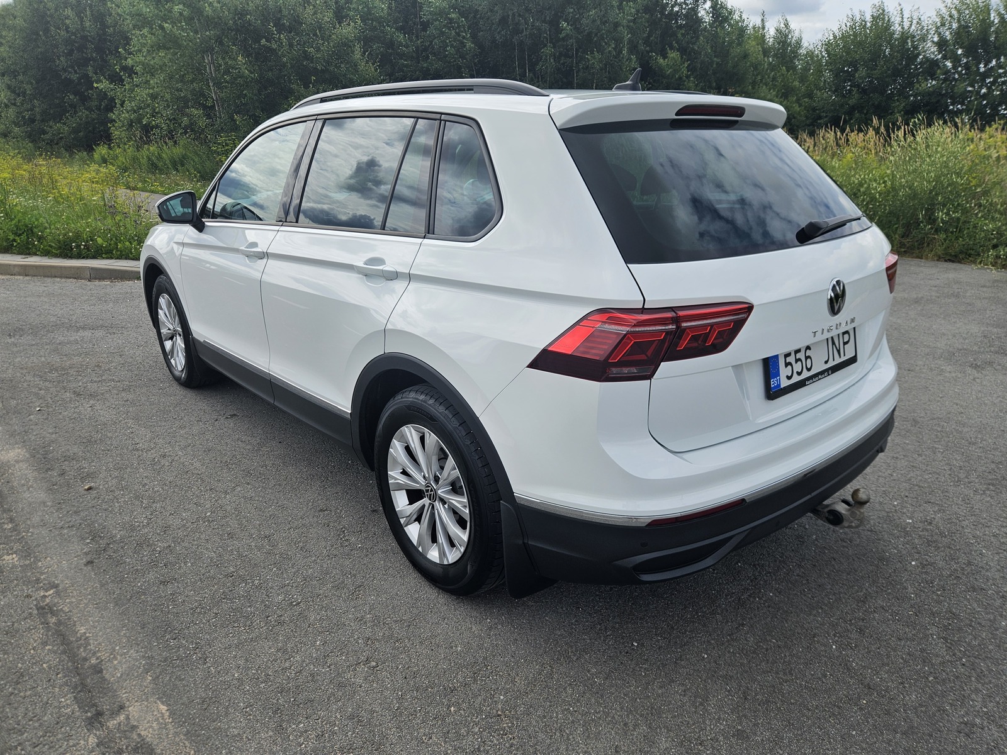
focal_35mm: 23
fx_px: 669
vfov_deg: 58.9
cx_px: 504
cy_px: 378
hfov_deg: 73.9
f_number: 1.8
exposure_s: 1/1593
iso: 25
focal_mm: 5.4
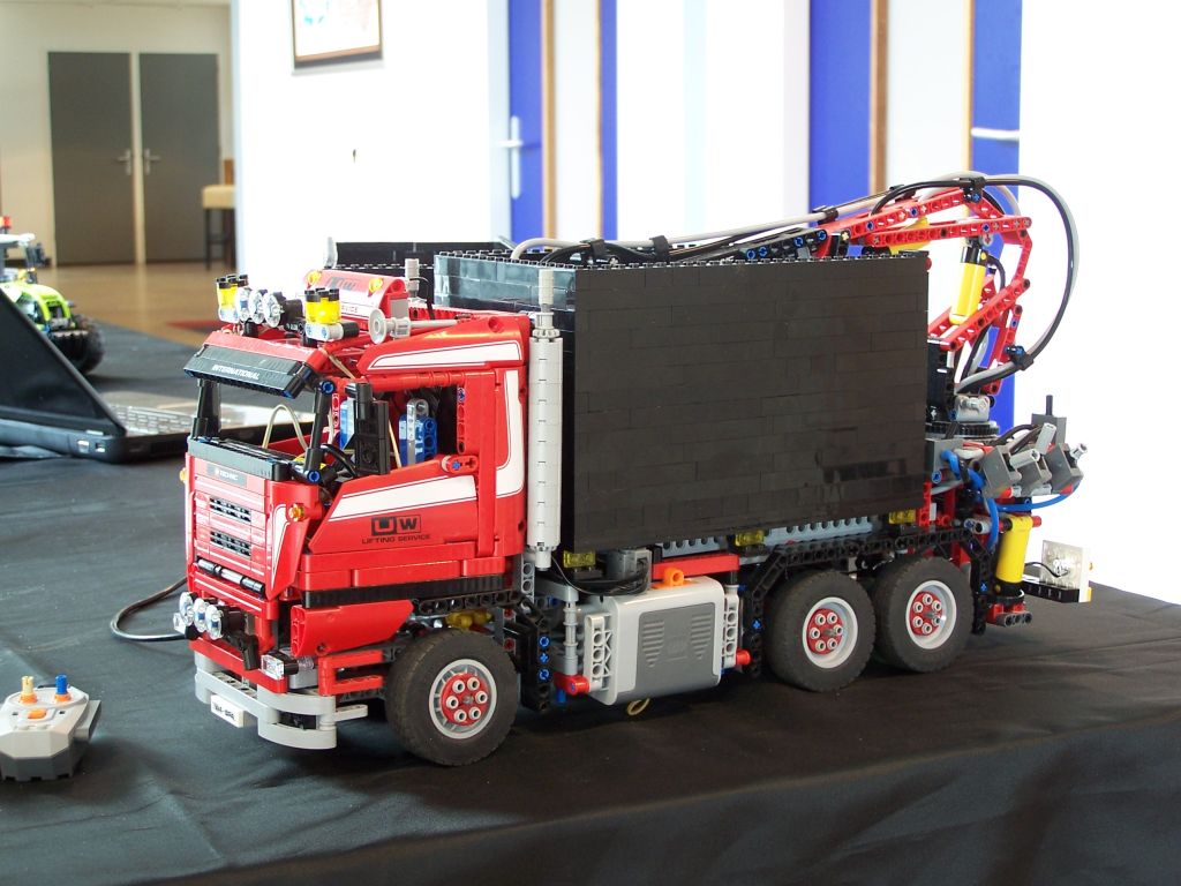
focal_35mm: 59
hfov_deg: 32.7
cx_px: 590
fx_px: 2013
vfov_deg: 24.8
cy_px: 443
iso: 80
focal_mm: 9.8
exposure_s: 1/6
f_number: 3.1
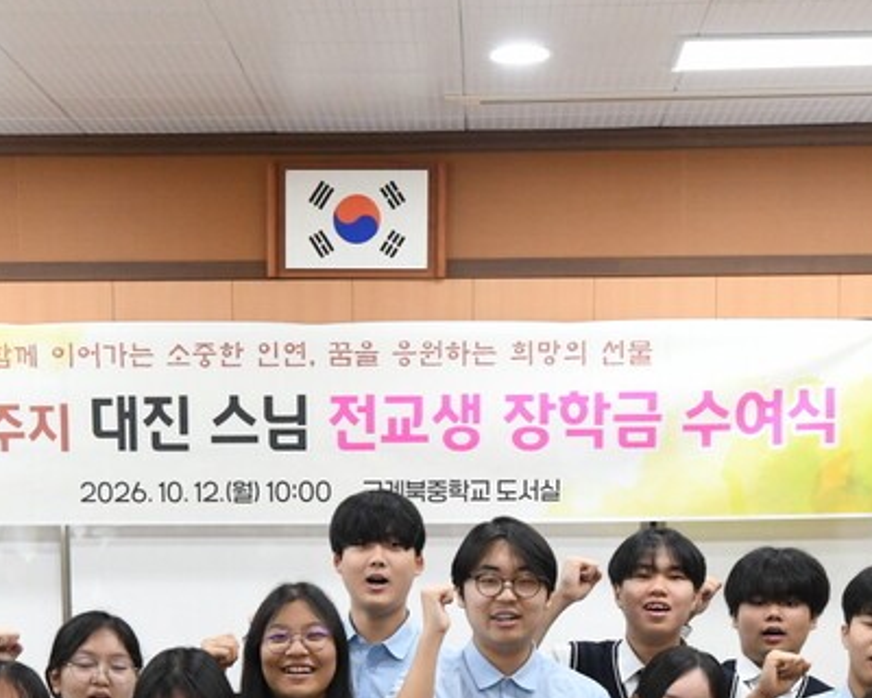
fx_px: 2013
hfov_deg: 24.4
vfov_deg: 18.8
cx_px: 410
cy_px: 797
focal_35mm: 78
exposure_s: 1/125
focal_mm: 26
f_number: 5.6
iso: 2000
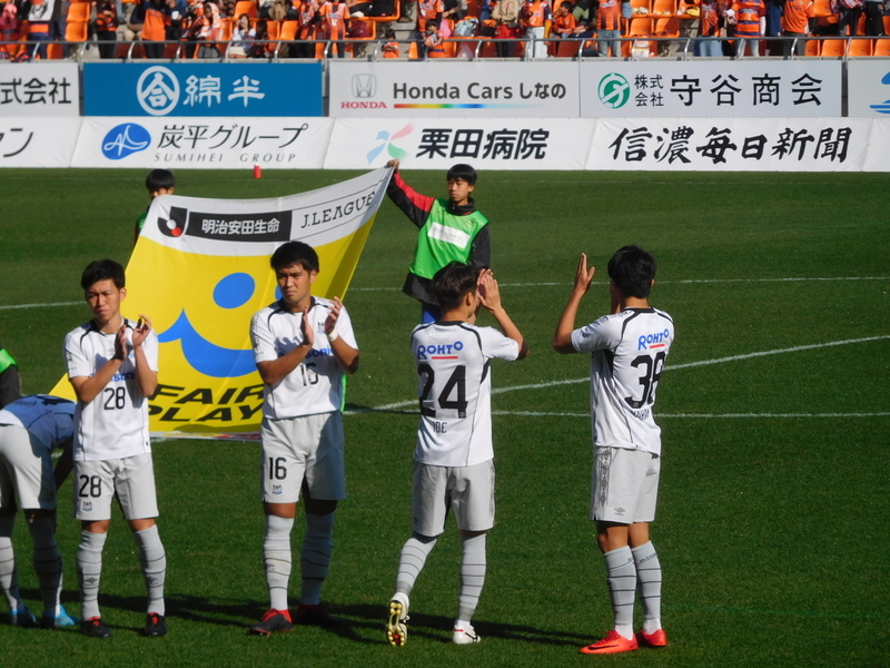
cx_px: 445
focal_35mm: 250
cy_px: 334
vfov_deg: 5.9
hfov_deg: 7.9
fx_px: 6428
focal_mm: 44.6
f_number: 5.7
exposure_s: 1/800
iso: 125
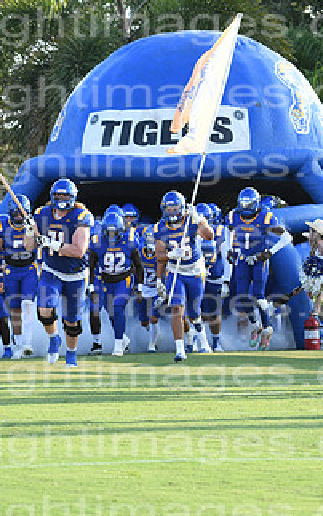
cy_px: 271
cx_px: 69
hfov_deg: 4.9
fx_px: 3787
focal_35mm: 269
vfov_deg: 7.8
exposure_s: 1/500
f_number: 5.6
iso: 320
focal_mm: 98
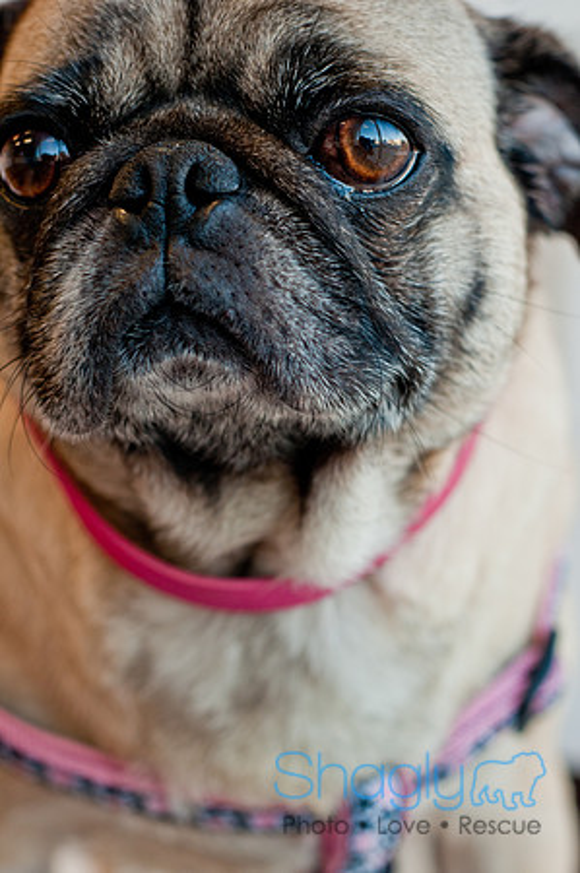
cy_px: 436
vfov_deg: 27.0
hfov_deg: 18.1
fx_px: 1817
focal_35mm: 75
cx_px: 290
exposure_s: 1/160
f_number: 3.2
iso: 400
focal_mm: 50
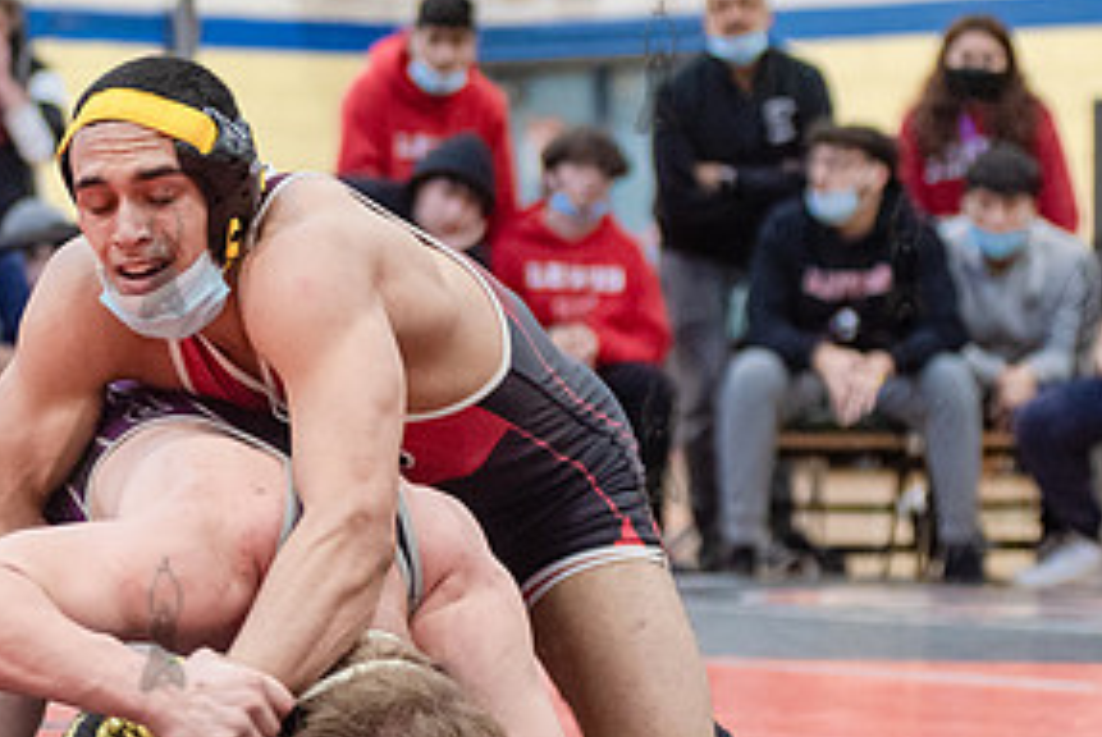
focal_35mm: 181
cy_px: 251
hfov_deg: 11.3
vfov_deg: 7.6
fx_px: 5546
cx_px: 161
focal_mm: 80
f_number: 3.5
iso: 4000
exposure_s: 1/320
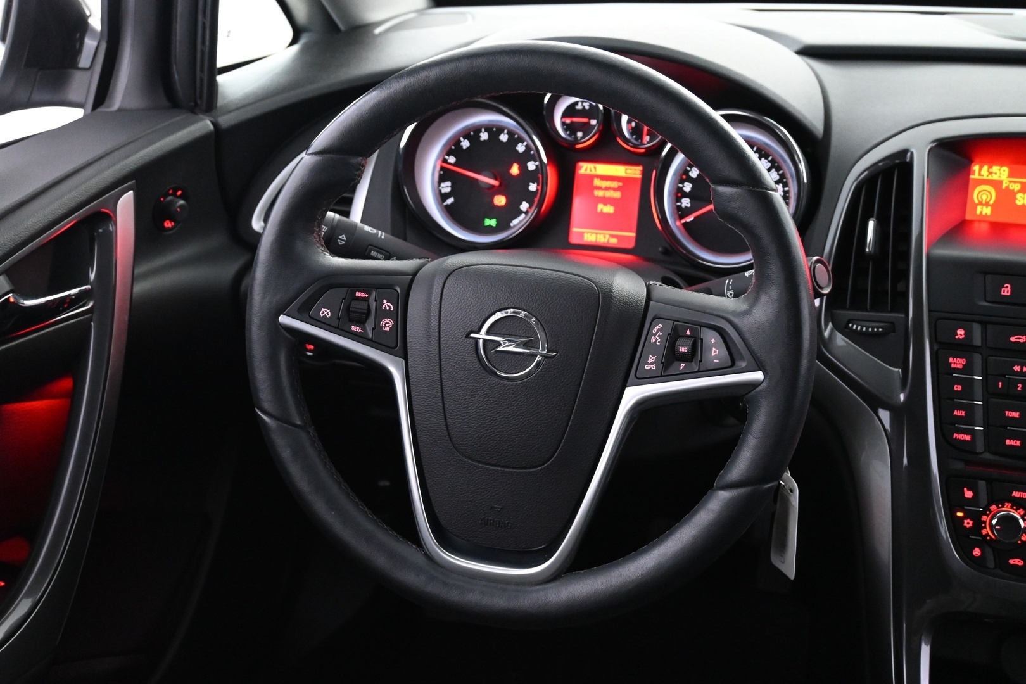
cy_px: 342
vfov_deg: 33.6
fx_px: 1133
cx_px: 513
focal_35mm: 40
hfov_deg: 48.7
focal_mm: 26.5
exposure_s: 1/40
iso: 4000
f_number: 4.5
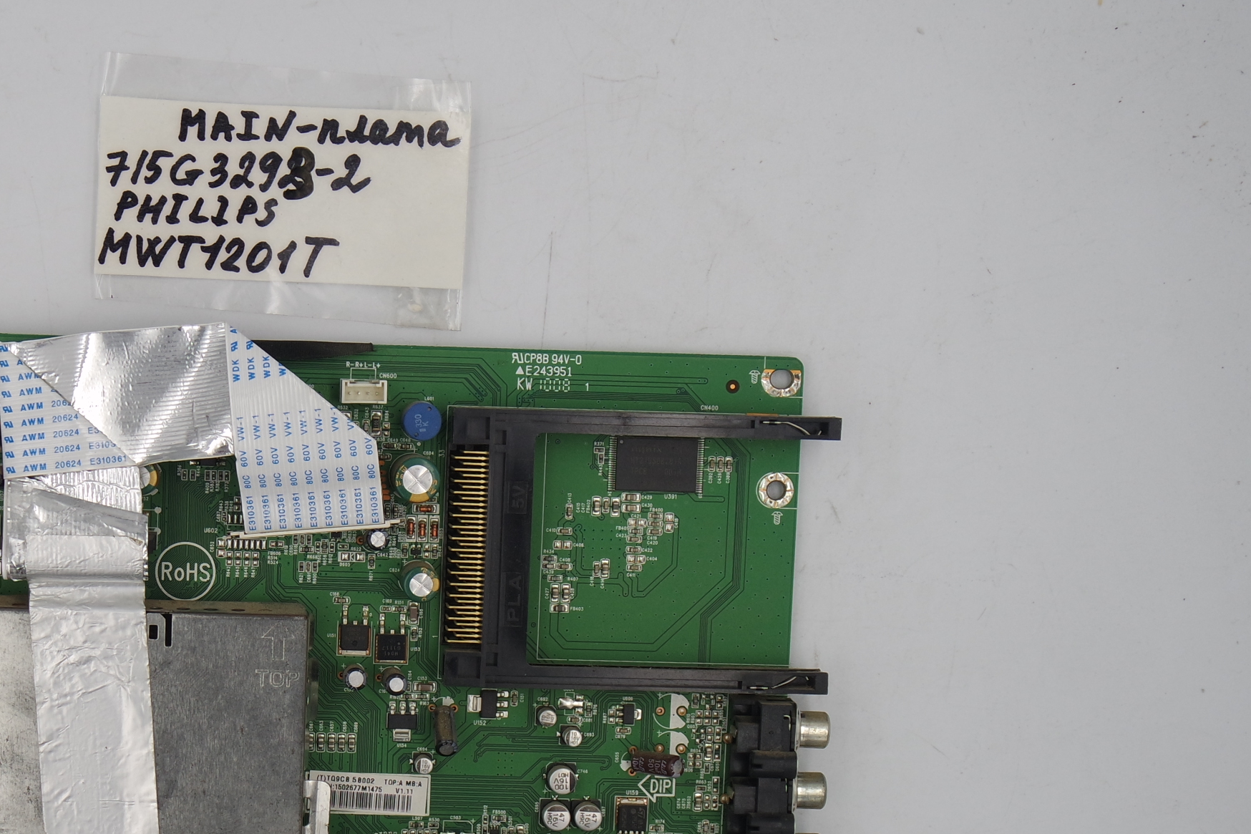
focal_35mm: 63
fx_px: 2189
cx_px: 331
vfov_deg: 21.4
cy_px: 584
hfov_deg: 31.4
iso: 160
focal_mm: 14
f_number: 5.6
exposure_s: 1/100
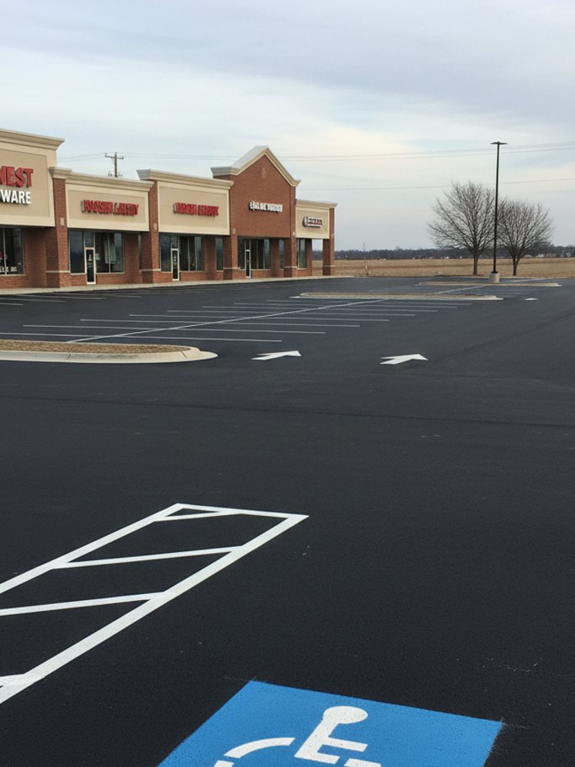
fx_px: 642
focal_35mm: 29
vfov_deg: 61.5
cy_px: 429
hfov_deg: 48.2
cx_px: 272
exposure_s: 1/204
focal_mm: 6.8
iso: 1351
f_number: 1.68
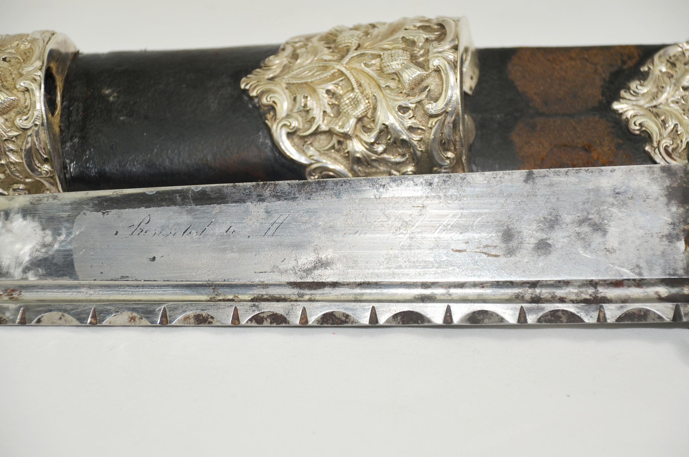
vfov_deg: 9.6
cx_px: 344
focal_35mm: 142
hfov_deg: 14.4
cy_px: 228
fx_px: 2722
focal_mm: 95
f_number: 5.6
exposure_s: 1/250
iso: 200
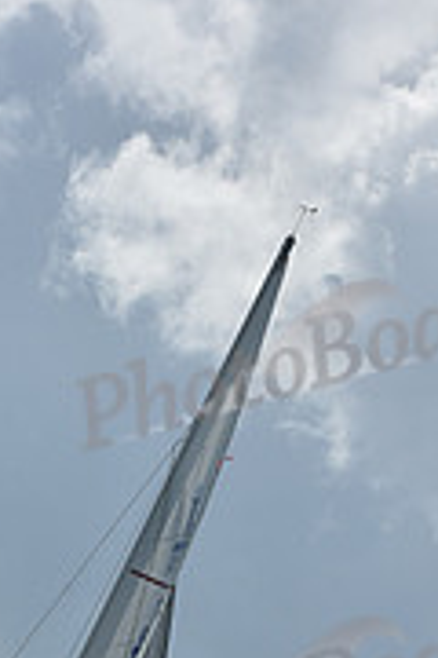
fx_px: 4708
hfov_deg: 5.3
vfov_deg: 7.9
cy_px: 936
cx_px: -111
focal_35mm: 258
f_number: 11
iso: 250
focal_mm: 80
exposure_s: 1/1600
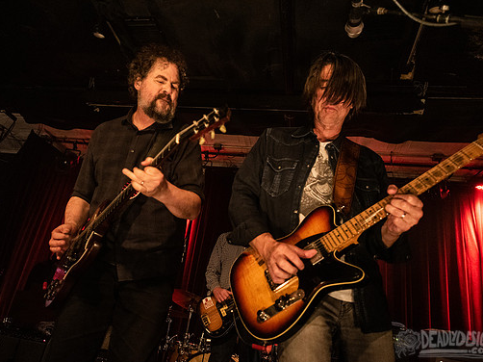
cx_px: 217
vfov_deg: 48.2
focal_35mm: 29
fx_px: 404
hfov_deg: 61.6
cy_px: 188
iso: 3200
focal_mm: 24
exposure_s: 1/160
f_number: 3.2
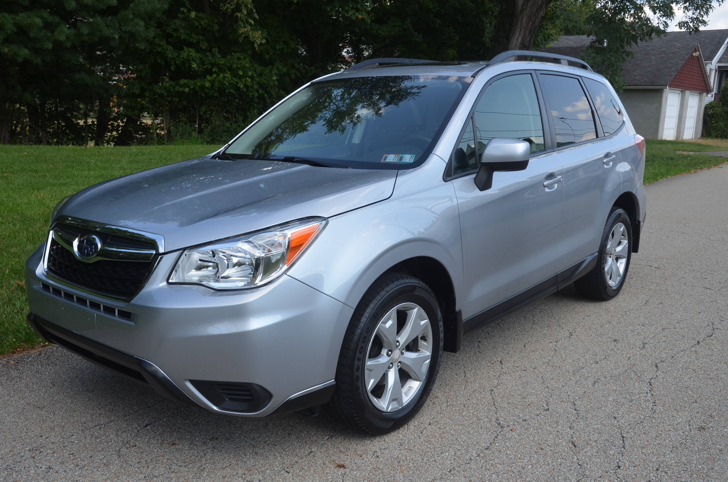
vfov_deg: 39.8
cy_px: 241
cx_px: 364
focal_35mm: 33
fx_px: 666
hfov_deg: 57.3
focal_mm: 22
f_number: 7.1
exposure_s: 1/200
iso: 200
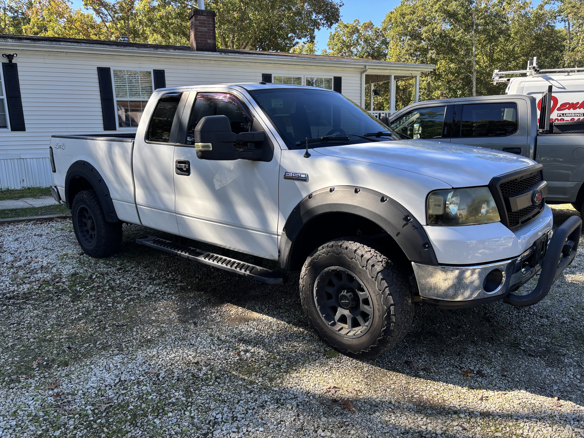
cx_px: 292
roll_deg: +0.4
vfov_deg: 53.1
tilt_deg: -10.7
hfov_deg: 67.3
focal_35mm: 26
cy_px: 219
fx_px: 439
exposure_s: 1/565
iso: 50
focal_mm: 5.96
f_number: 1.6
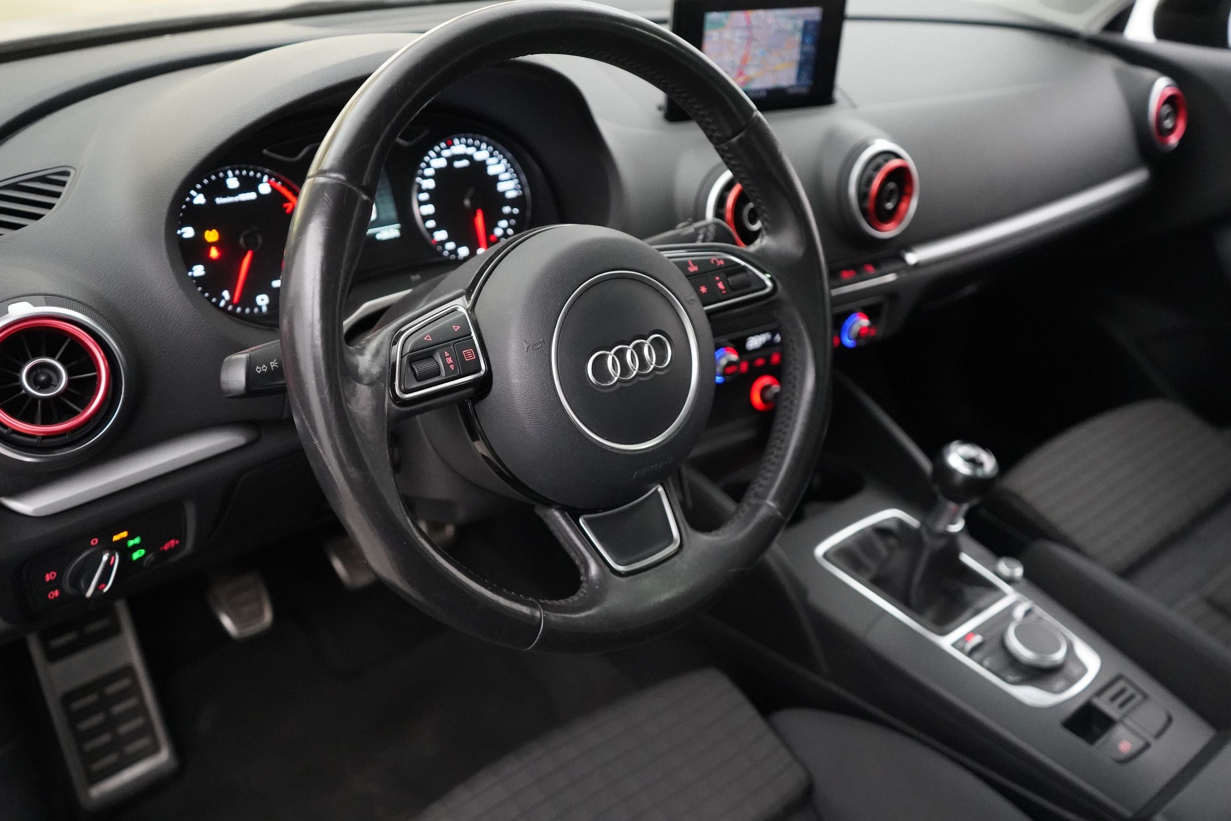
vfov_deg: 43.6
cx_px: 616
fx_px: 1026
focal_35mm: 30
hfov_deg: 61.9
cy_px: 410
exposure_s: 1/160
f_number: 3.5
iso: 12800
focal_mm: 30
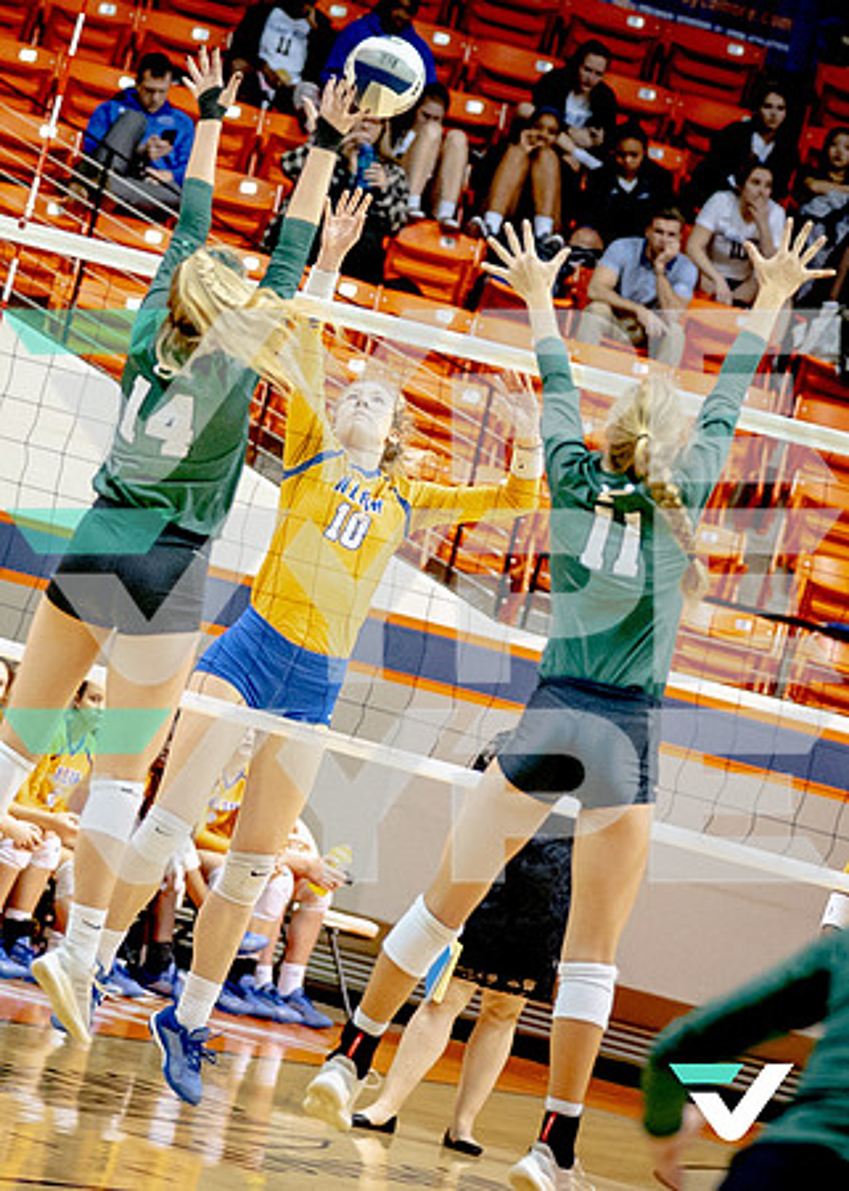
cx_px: 304
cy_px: 431
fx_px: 8513
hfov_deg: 5.7
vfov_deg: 8.0
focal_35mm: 252
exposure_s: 1/1500
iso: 4000
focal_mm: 112
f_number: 2.8
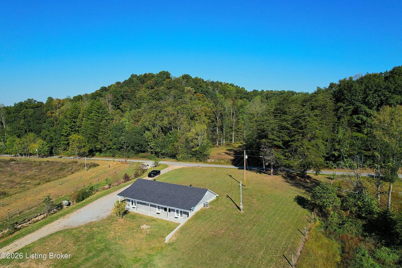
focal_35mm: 22
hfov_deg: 78.6
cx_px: 201
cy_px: 134
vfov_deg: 57.2
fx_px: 246
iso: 100
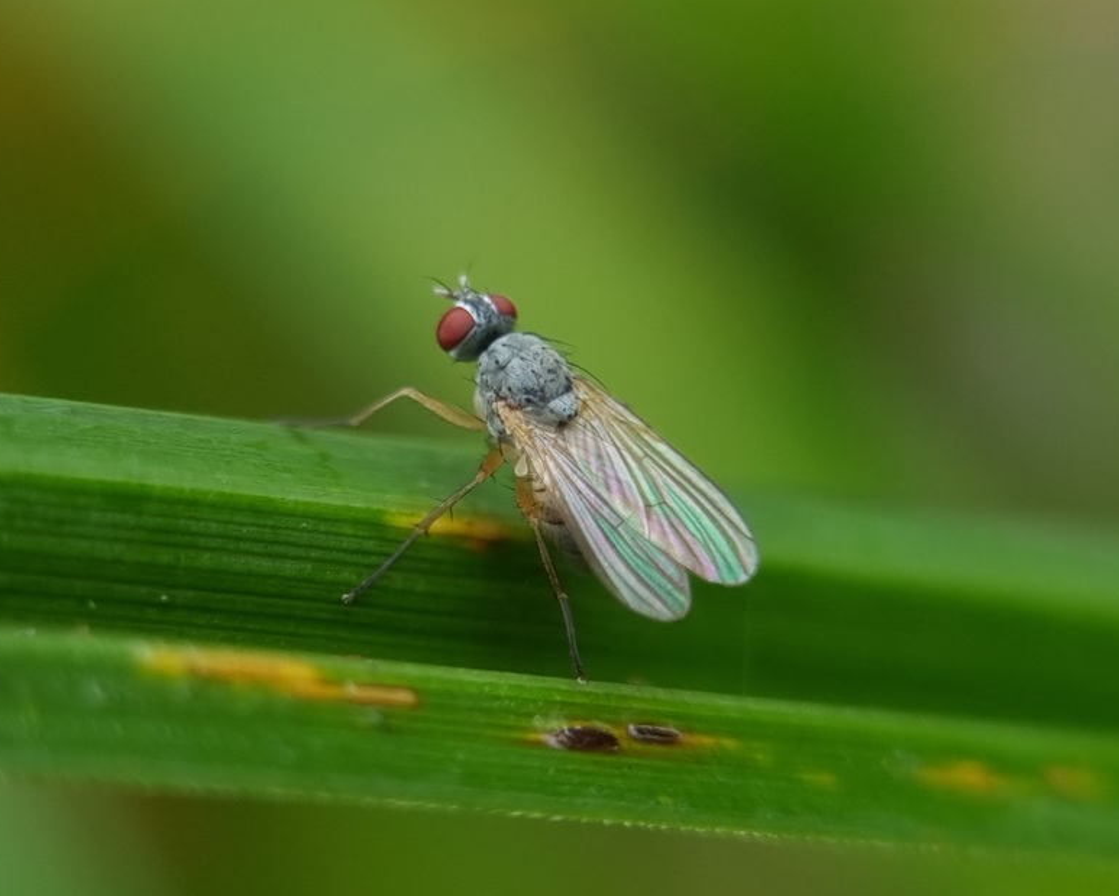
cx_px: 526
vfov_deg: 51.6
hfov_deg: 62.1
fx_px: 928
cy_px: 437
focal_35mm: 28
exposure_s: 1/50
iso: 80
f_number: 1.8
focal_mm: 5.4
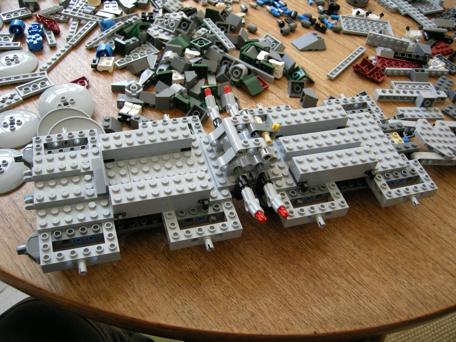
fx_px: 474
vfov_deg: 39.7
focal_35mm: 36
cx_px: 228
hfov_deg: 51.4
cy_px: 171
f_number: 2.7
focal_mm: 7.5
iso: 113
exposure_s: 1/61.1
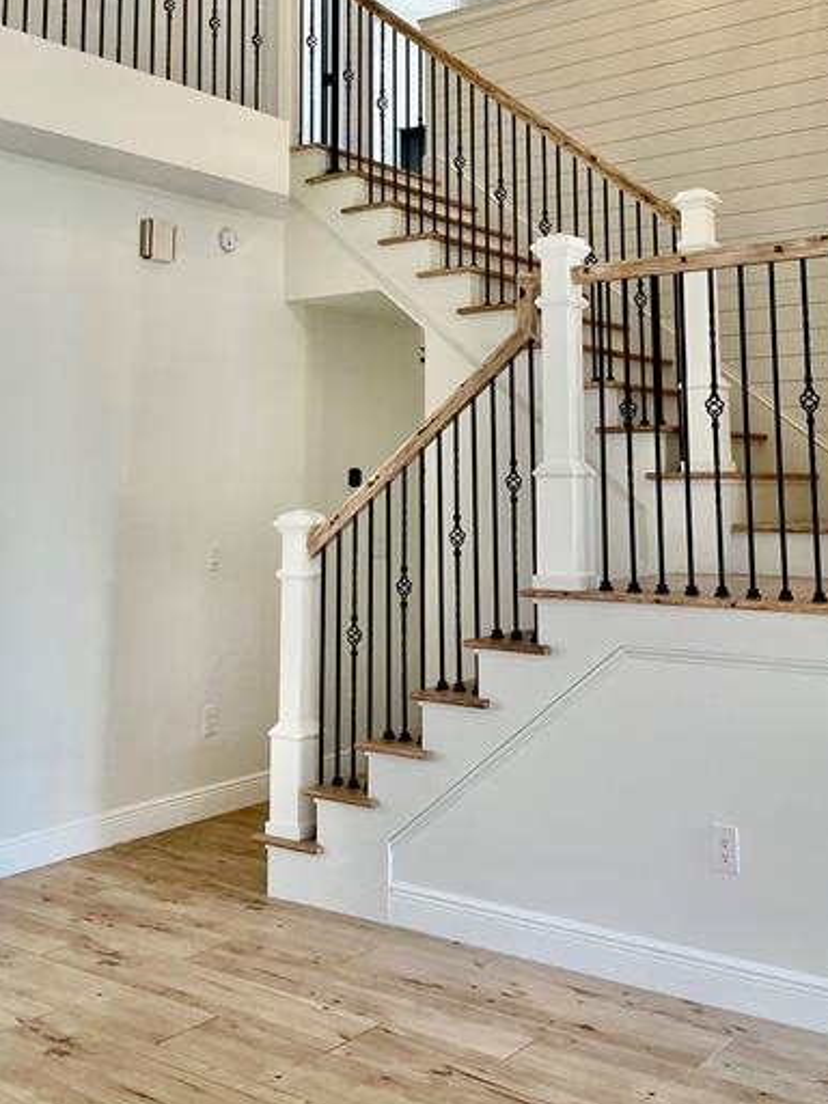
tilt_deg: +8.7
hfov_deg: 36.8
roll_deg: -0.2
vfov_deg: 46.4
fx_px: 1244
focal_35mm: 39
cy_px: 293
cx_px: 412
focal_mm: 4.2
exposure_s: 1/120
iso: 125
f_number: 1.6
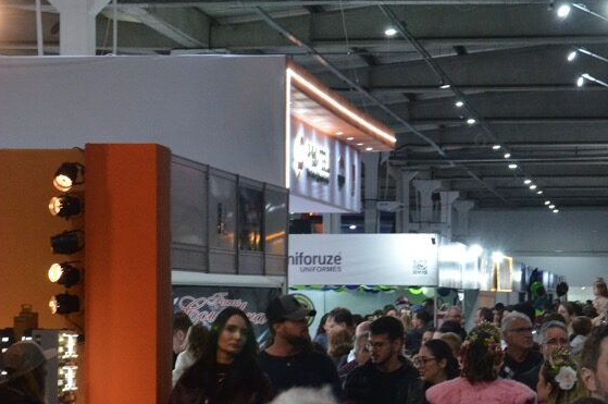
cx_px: 356
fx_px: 2026
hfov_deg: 17.1
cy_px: 292
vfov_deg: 11.4
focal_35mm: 120
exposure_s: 1/160
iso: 1600
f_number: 6.3
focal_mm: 35
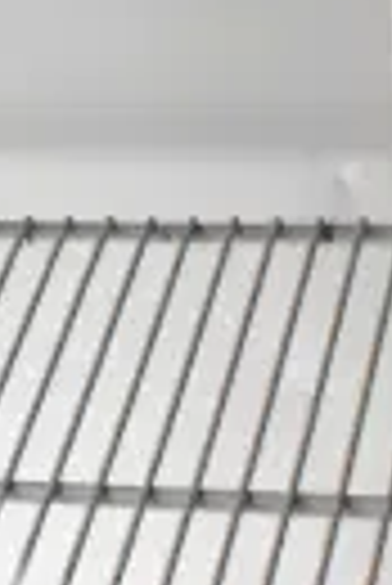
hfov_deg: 6.7
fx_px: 3095
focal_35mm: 190
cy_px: 313
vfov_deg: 10.8
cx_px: -725
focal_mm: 18
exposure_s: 1/100
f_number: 4
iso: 6400
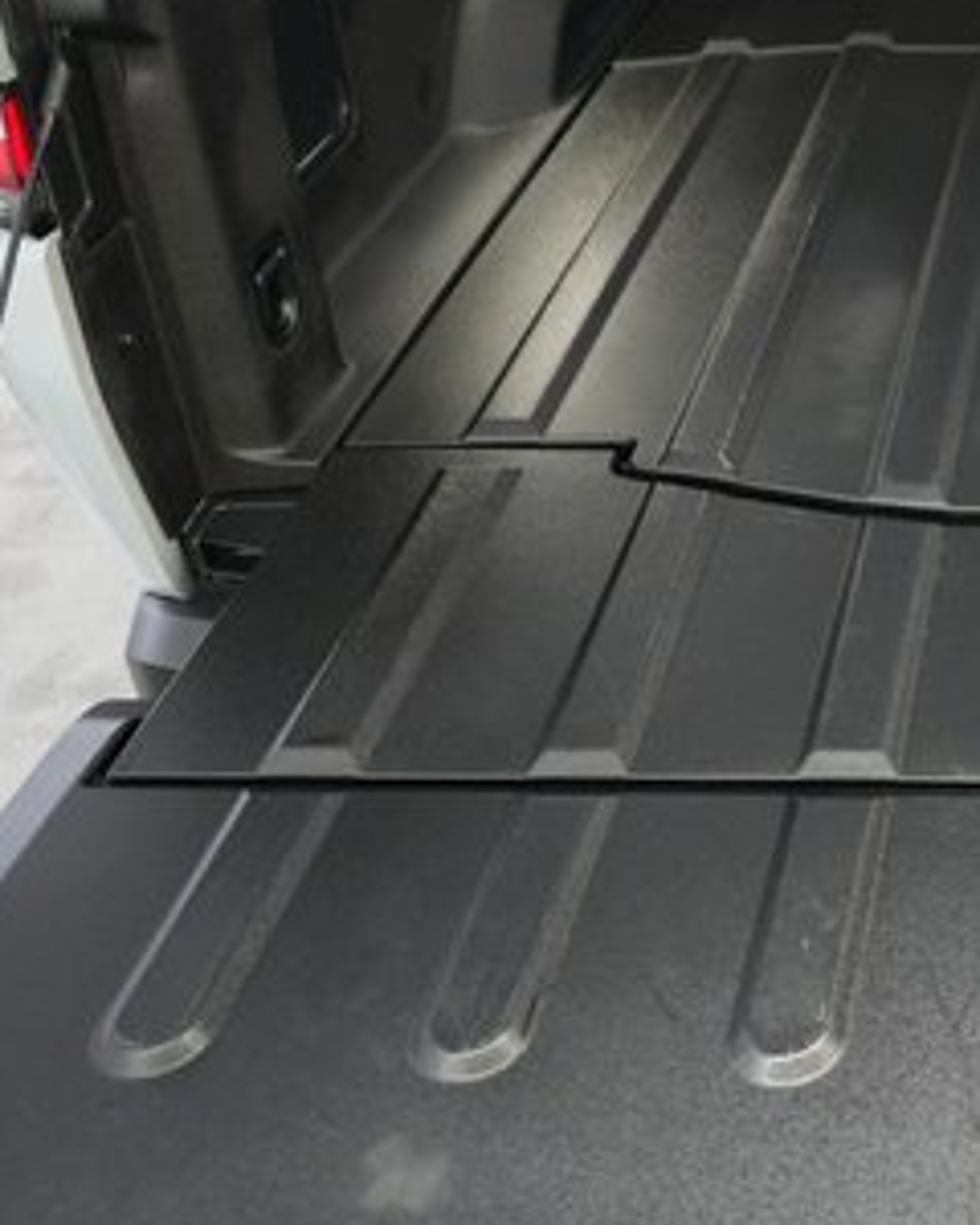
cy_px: 416
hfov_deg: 26.2
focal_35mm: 52
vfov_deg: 35.7
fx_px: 1885
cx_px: 1160
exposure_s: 1/160
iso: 6400
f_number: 2.8
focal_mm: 26
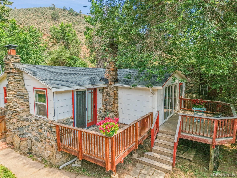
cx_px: 118
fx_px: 164
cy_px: 89
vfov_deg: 56.8
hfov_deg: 71.6
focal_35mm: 24
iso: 380
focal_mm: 8.67
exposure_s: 1/3000
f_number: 1.8
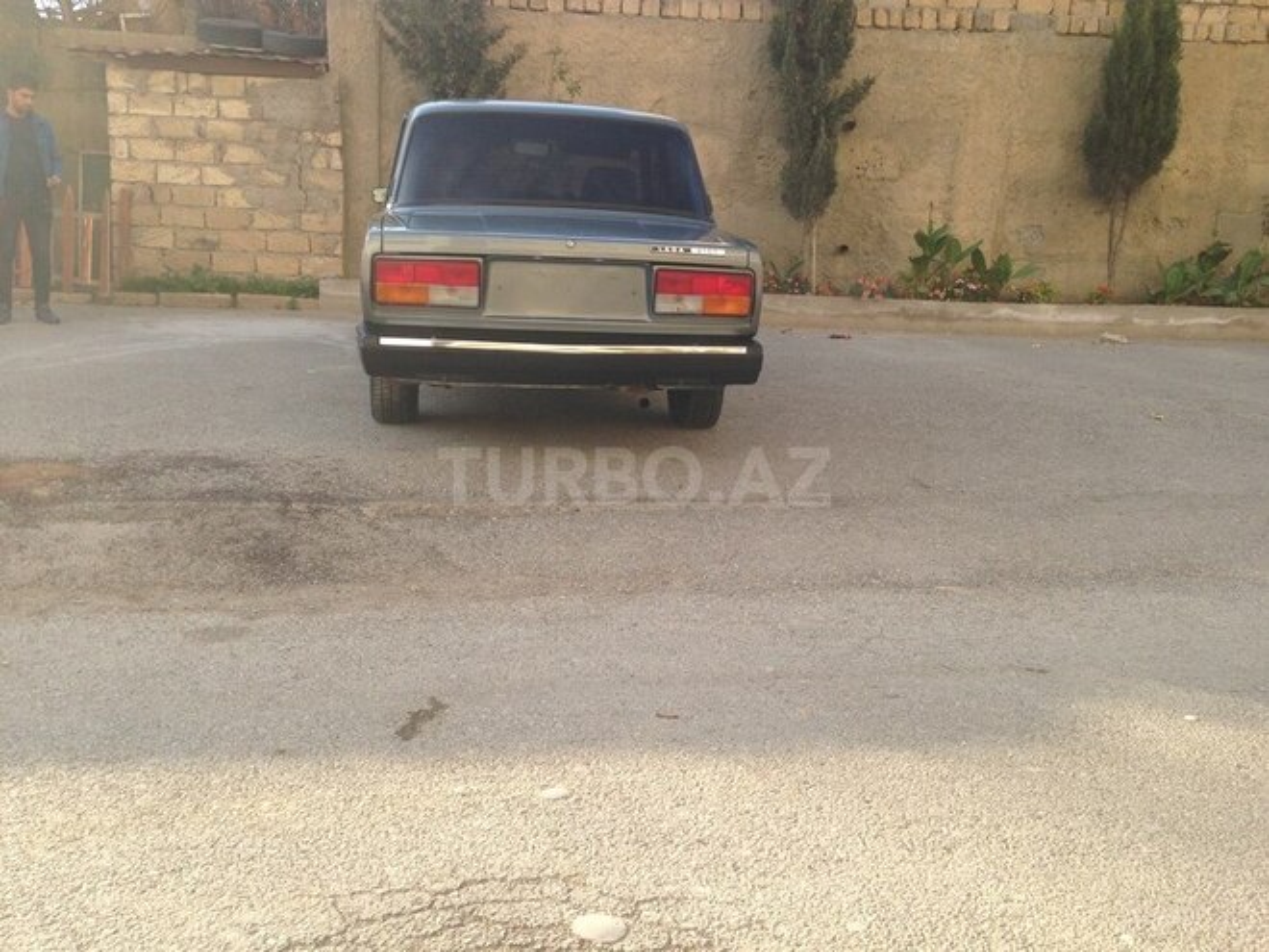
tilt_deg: -7.4
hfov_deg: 55.4
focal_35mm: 33
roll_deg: -4.3
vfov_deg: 42.9
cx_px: 634
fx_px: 1210
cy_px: 476
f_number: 2.4
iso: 50
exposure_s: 1/596
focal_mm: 4.12
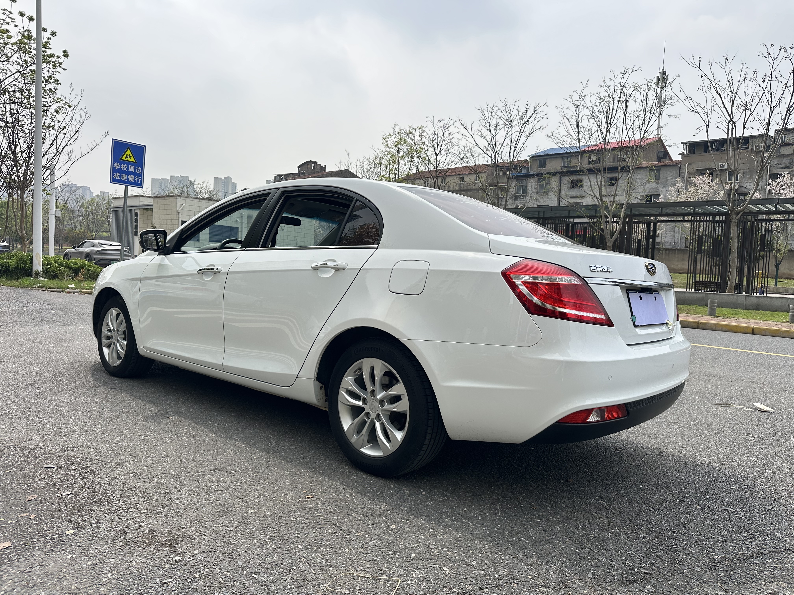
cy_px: 298
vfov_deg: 56.8
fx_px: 550
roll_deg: -3.1
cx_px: 397
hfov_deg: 71.6
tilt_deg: -2.6
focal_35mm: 24
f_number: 1.78
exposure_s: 1/2882
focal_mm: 6.86
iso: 80
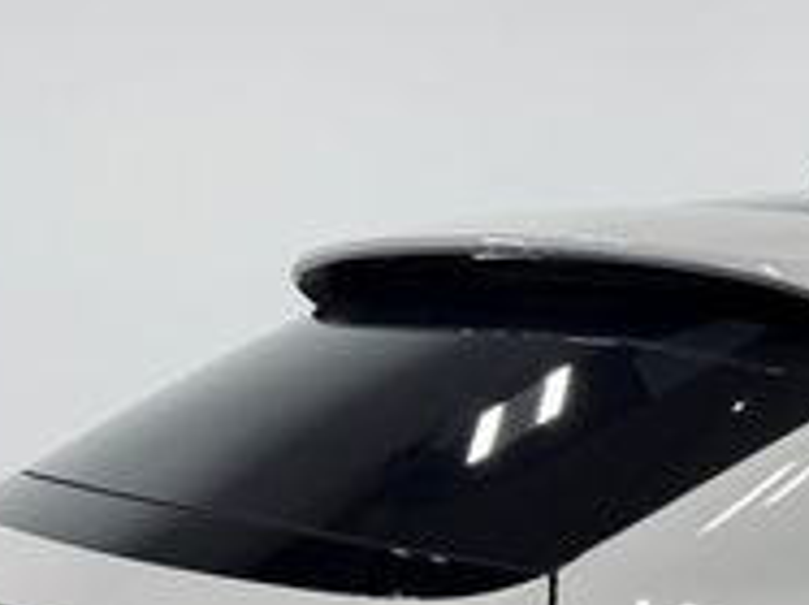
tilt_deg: -16.1
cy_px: 877
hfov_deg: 22.0
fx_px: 1915
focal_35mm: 82
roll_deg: -0.5
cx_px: 973
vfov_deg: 16.5
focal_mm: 6.76
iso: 64
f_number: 1.78
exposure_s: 1/178
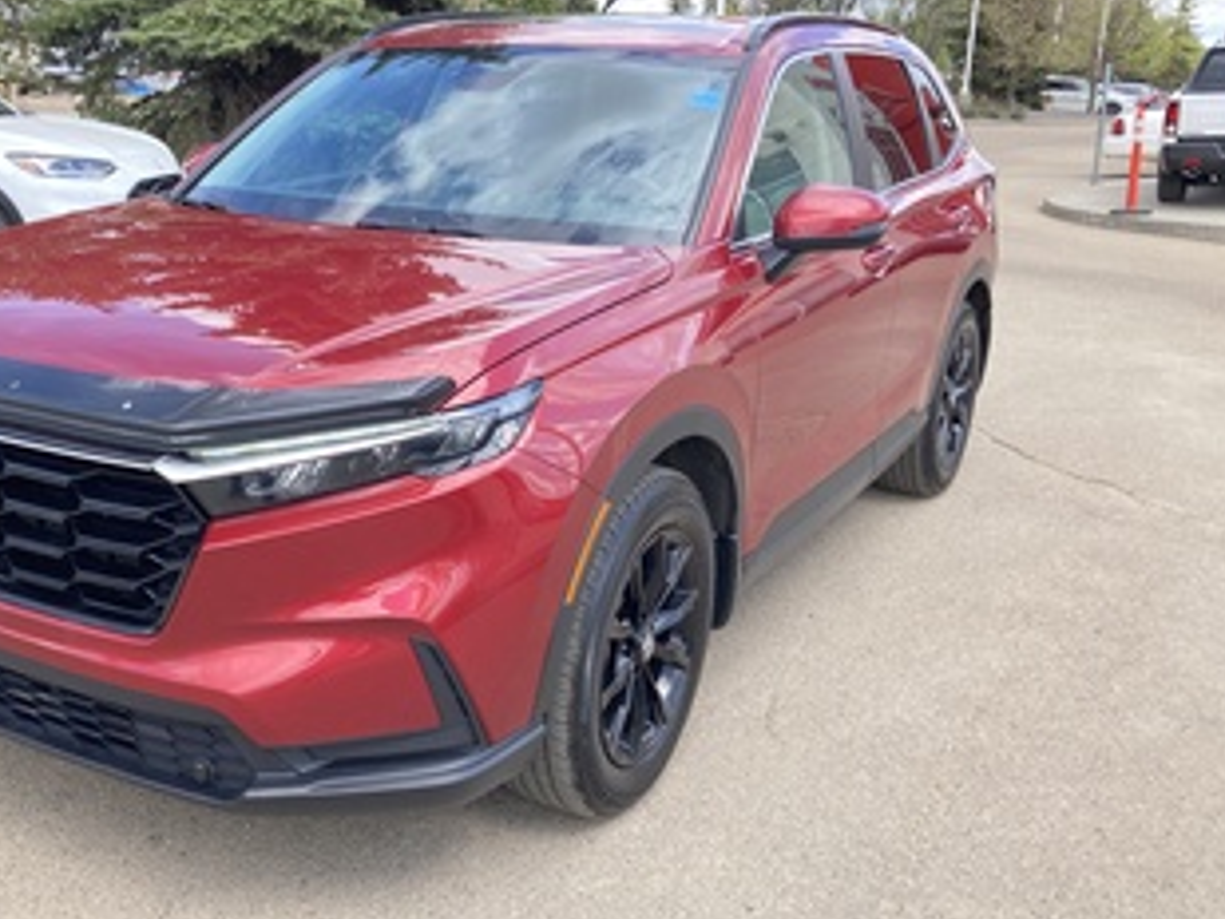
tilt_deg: -14.4
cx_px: 408
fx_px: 1345
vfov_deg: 37.7
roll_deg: -1.6
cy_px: 426
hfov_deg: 48.1
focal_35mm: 38
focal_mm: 3.99
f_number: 1.8
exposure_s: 1/223
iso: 20
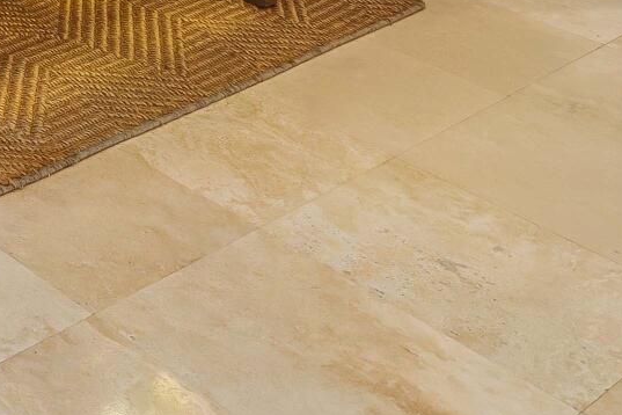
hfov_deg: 20.5
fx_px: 1158
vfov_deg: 14.0
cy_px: -582
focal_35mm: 67
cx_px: -518
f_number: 5.6
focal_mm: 12
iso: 100
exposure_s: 1/40
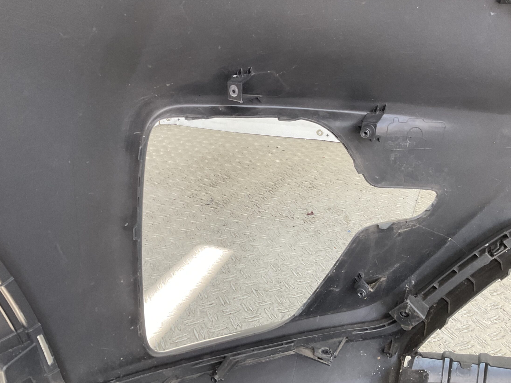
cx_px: 257
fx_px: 502
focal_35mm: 34
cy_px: 181
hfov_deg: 54.0
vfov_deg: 41.8
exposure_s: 1/100
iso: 40
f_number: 1.8
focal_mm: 3
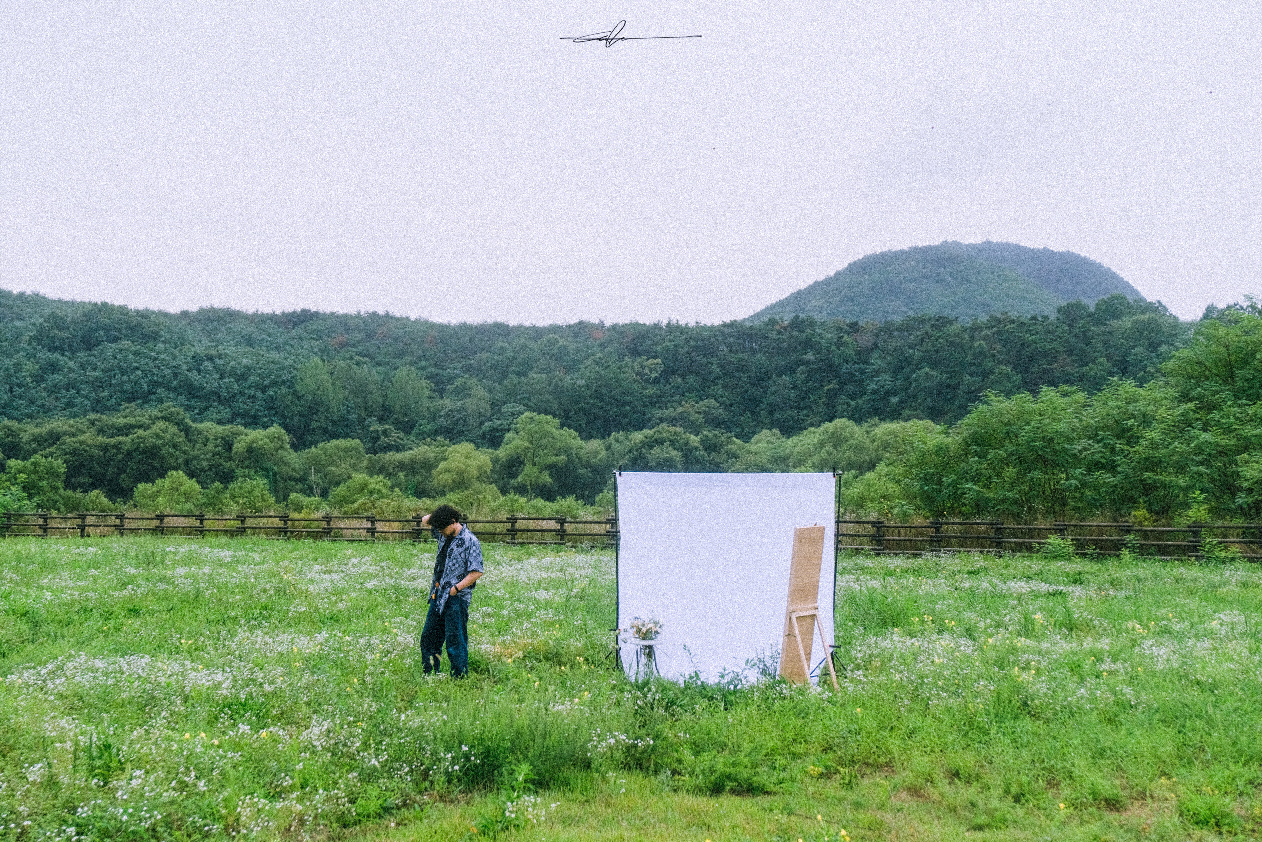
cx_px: 631
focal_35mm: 39
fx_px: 1367
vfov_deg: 34.2
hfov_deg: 49.6
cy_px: 421
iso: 800
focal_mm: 25.7
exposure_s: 1/1500
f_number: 4
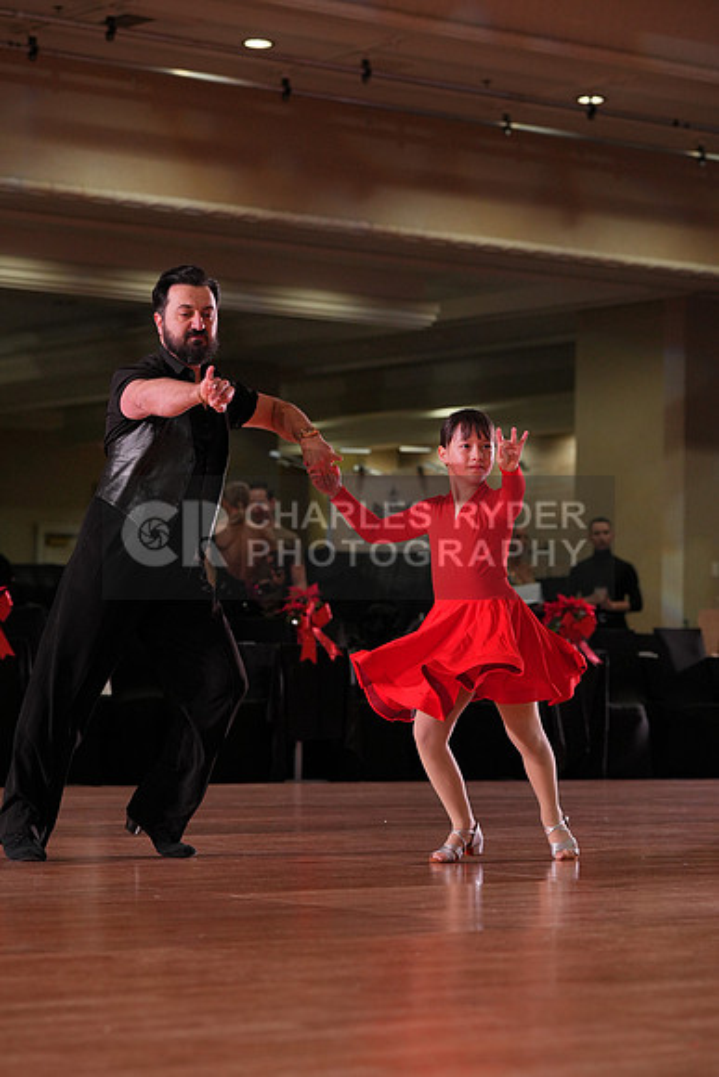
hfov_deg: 13.8
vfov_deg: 20.6
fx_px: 2964
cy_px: 538
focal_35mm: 99
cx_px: 360
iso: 1250
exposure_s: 1/500
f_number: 4
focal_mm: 99
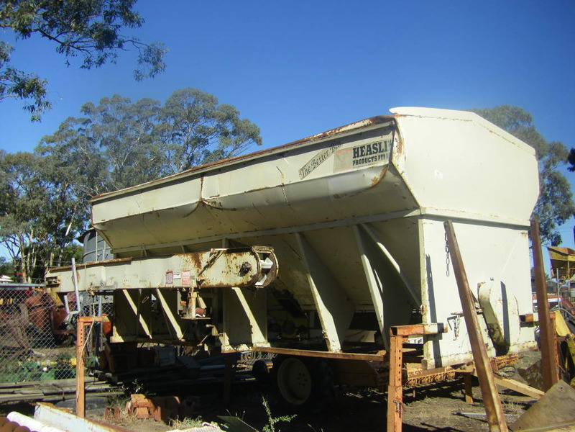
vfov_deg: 37.7
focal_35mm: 38
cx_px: 288
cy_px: 216
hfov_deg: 49.0
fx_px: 631
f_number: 7
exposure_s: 1/200
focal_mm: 6.3
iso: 64
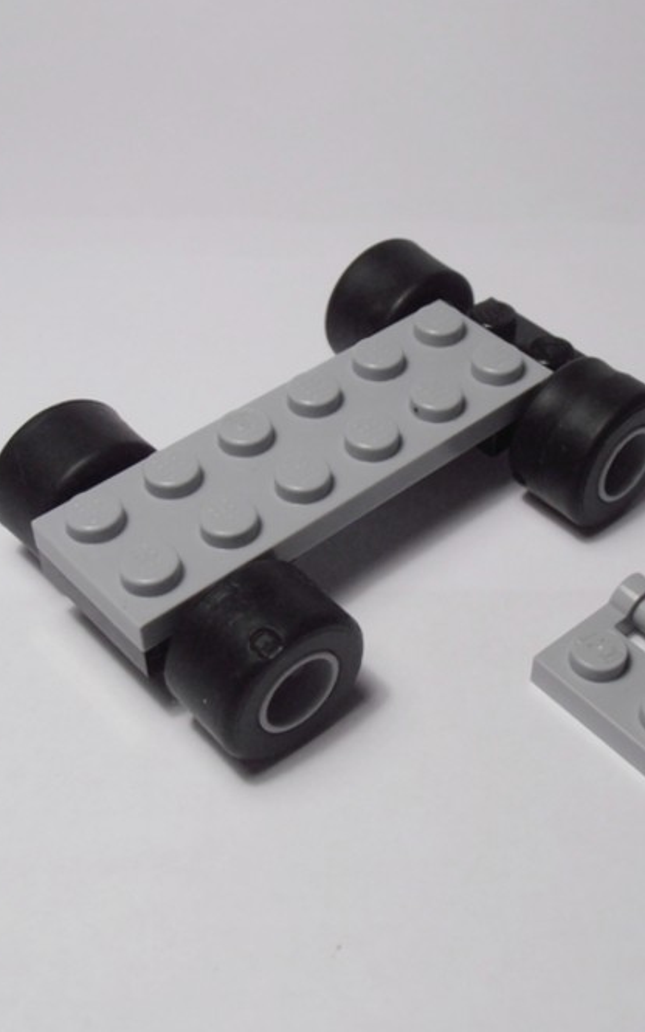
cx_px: 402
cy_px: 514
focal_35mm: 53
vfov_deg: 38.2
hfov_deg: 24.3
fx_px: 1491
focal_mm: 6.61
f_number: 3.9
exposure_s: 1/80
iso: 80
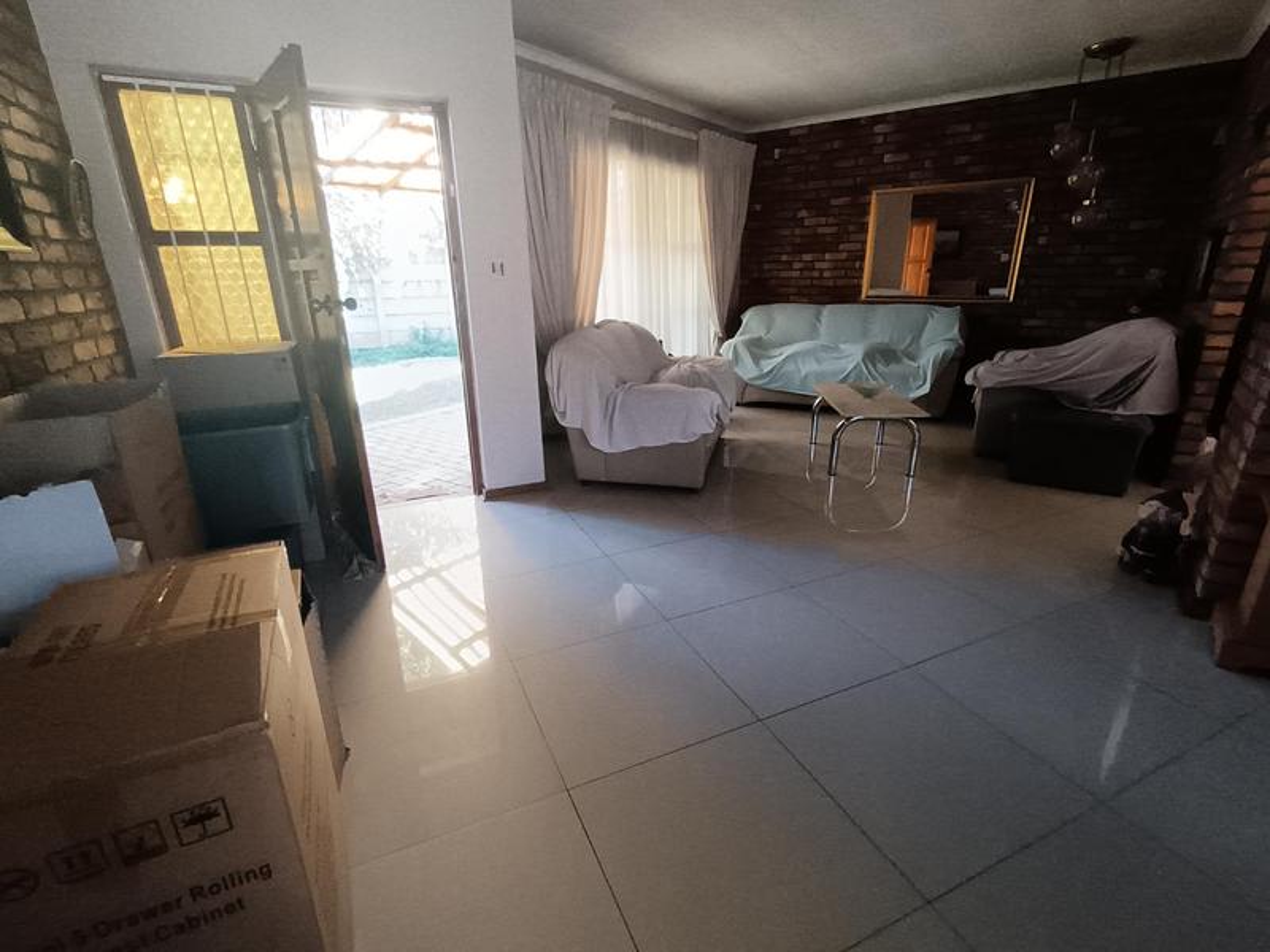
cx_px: 635
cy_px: 476
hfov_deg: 91.0
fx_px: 624
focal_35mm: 17
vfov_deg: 74.7
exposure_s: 1/50
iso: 856
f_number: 2.2
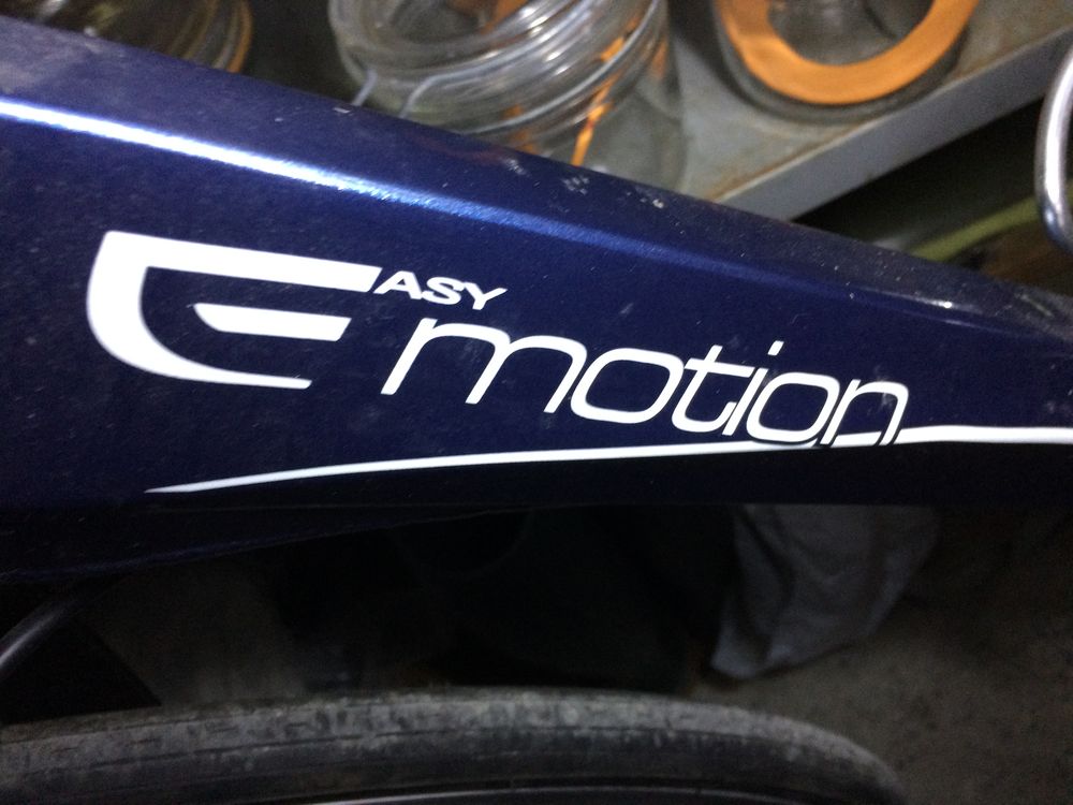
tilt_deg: -55.9
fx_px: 899
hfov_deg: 61.7
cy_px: 402
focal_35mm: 29
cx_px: 536
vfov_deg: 48.2
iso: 320
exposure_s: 1/20
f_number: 2.2
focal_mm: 4.15
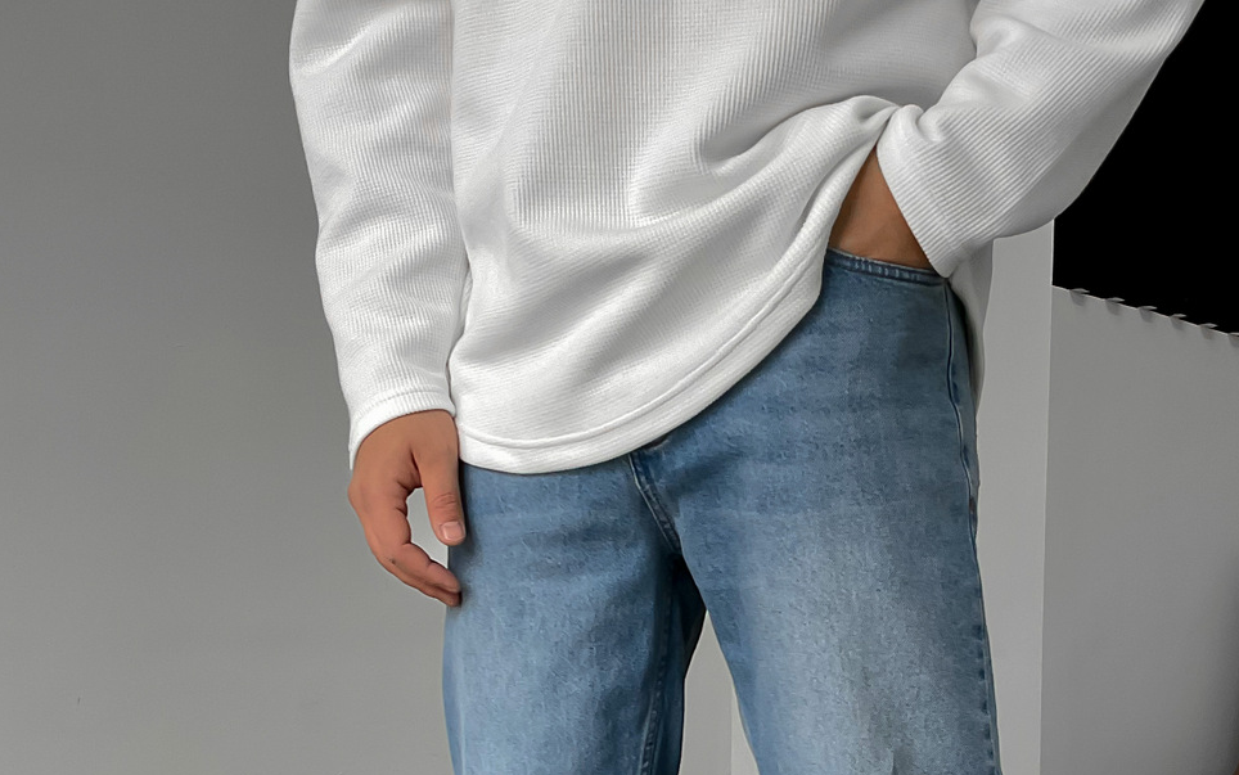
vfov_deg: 24.2
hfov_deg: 39.4
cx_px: 744
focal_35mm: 51
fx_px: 1723
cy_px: 771
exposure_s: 1/120
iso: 64
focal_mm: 3
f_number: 1.8
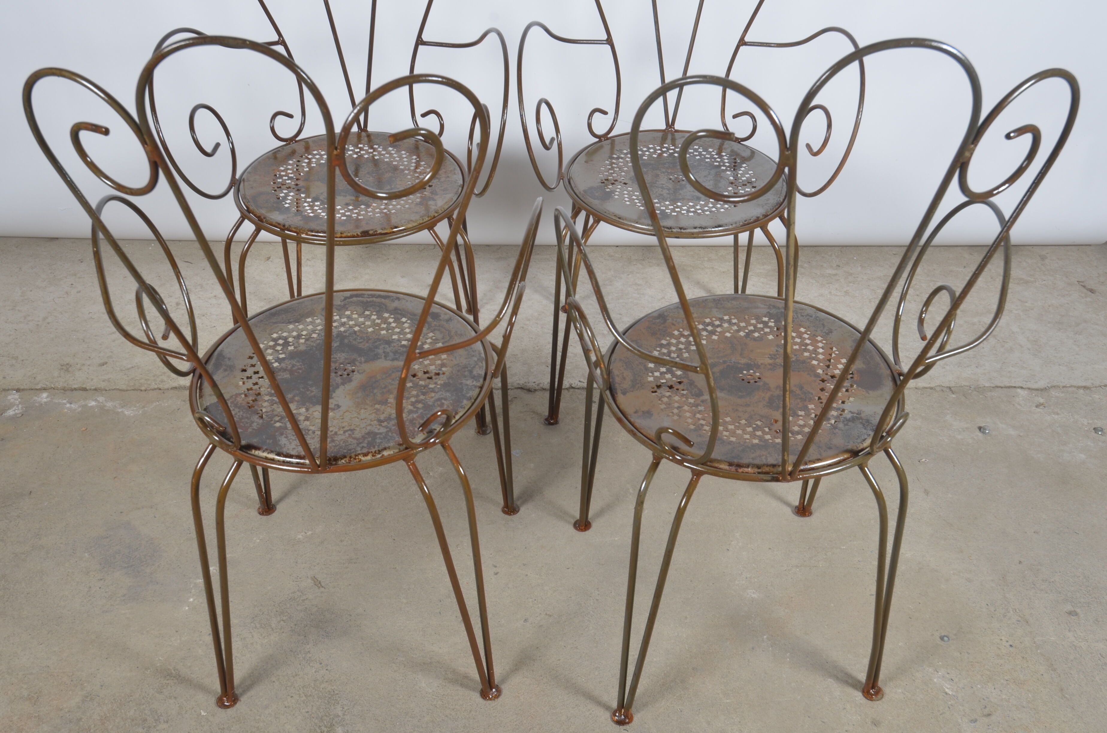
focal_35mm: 36
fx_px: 1105
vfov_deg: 36.7
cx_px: 554
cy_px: 366
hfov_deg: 53.2
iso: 100
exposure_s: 1/125
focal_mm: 24
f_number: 11
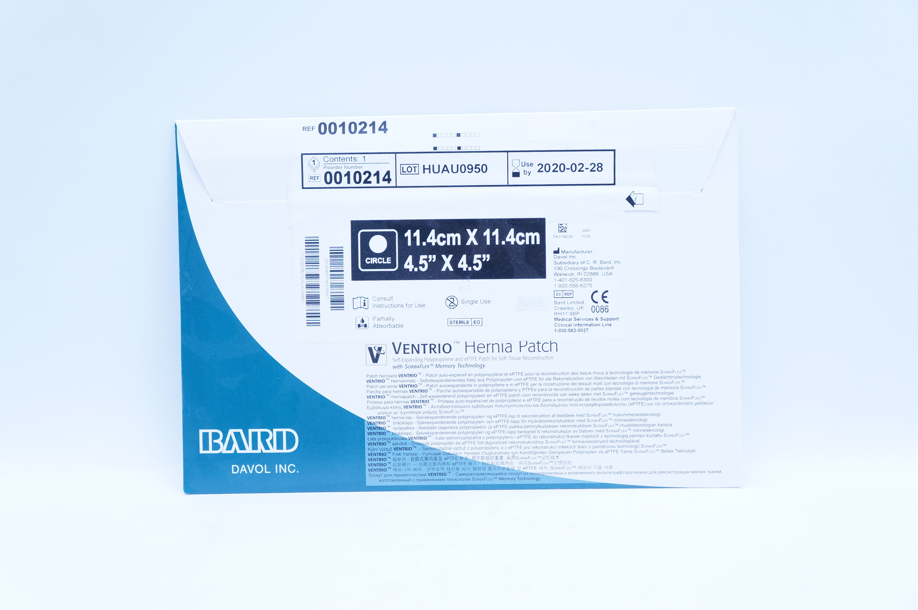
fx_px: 1070
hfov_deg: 46.4
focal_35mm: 42
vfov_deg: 31.8
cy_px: 305
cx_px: 459
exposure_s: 1/100
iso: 800
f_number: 5.6
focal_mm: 28
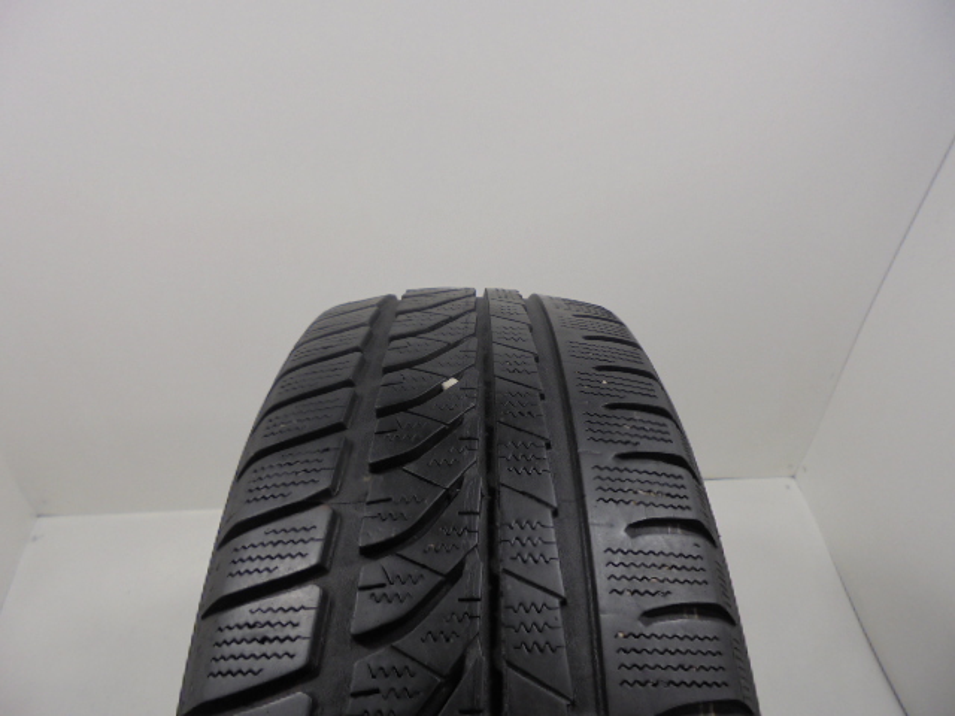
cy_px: 358
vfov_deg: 53.1
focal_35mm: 26
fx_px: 717
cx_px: 478
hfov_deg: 67.3
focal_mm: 4.6
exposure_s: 1/30
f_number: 3.5
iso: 100
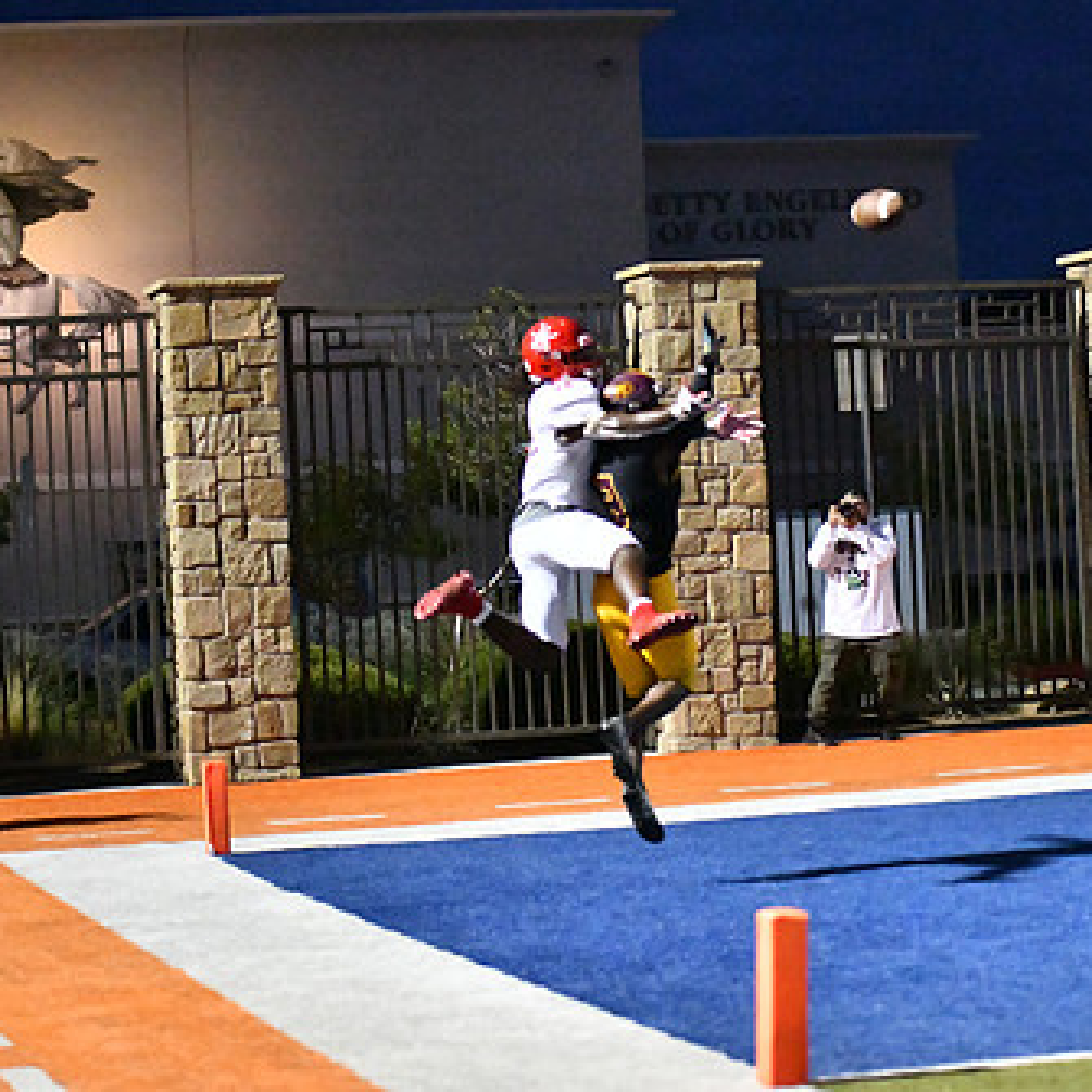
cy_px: 605
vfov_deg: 16.9
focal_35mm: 103
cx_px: 658
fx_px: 3676
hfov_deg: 16.9
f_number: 2.8
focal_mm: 70
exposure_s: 1/3200
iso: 25600
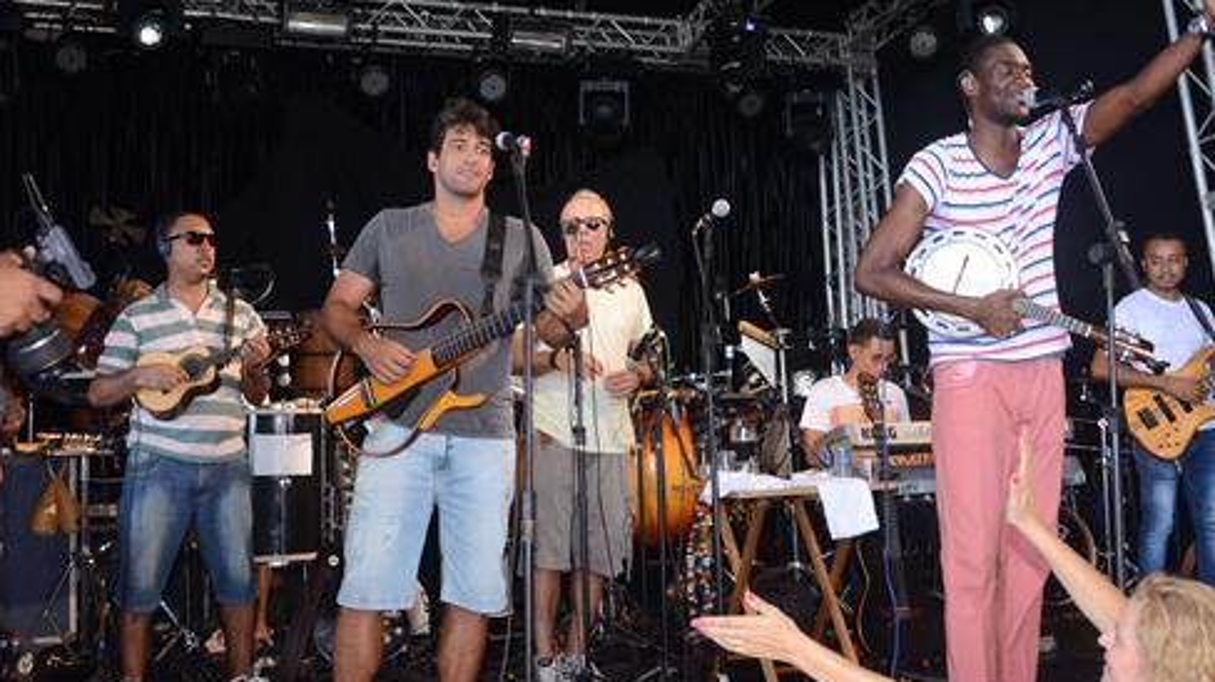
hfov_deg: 45.5
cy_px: 285
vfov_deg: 26.5
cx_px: 603
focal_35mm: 45
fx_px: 1449
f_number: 8
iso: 1250
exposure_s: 1/80
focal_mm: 28
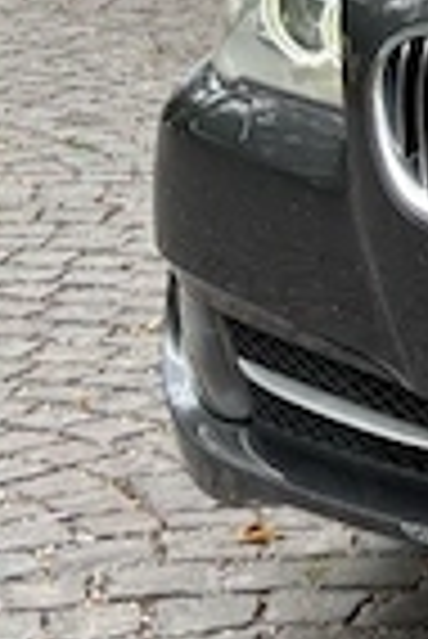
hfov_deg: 7.8
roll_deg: -1.6
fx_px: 2704
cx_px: 1284
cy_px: -162
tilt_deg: -1.9
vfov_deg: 13.1
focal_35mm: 152
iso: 50
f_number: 1.6
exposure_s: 1/673
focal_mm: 5.96
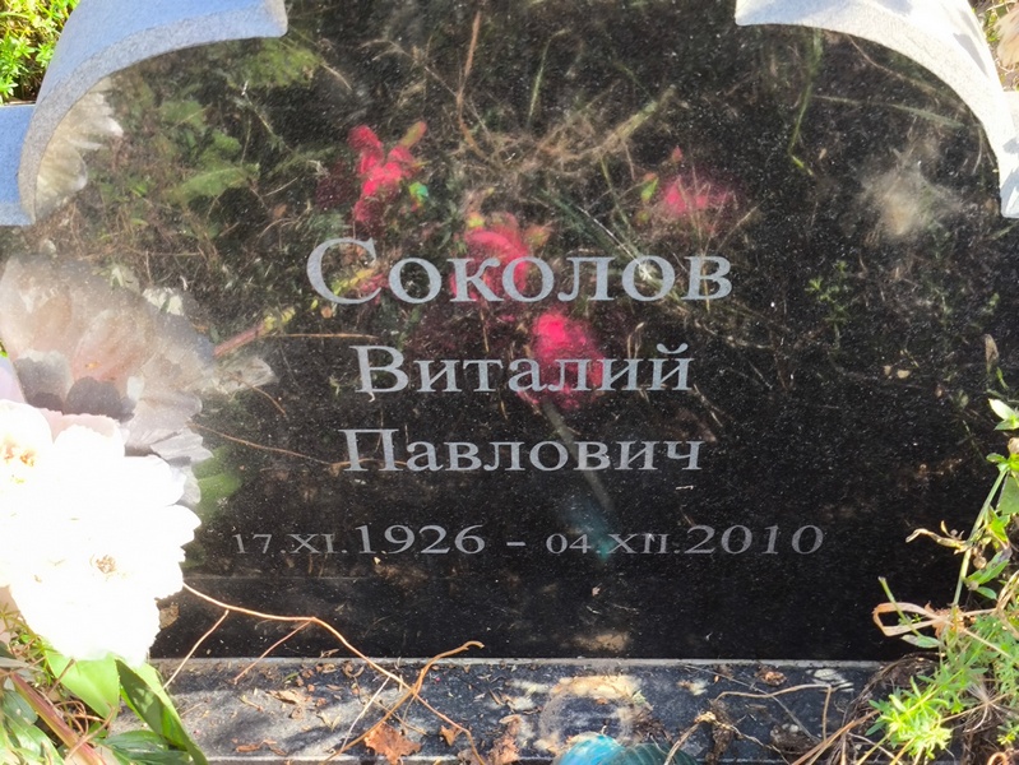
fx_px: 1473
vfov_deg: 29.1
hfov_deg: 38.2
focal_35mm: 50
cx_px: 510
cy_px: 382
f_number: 1.7
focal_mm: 4.71
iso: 50
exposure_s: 1/136
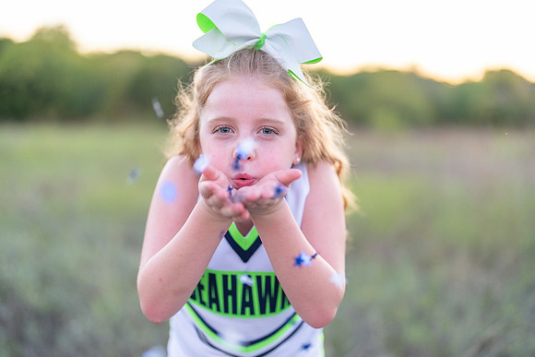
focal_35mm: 50
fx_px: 743
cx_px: 268
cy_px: 178
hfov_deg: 39.6
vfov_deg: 27.0
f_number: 1.2
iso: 800
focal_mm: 50
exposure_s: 1/1000
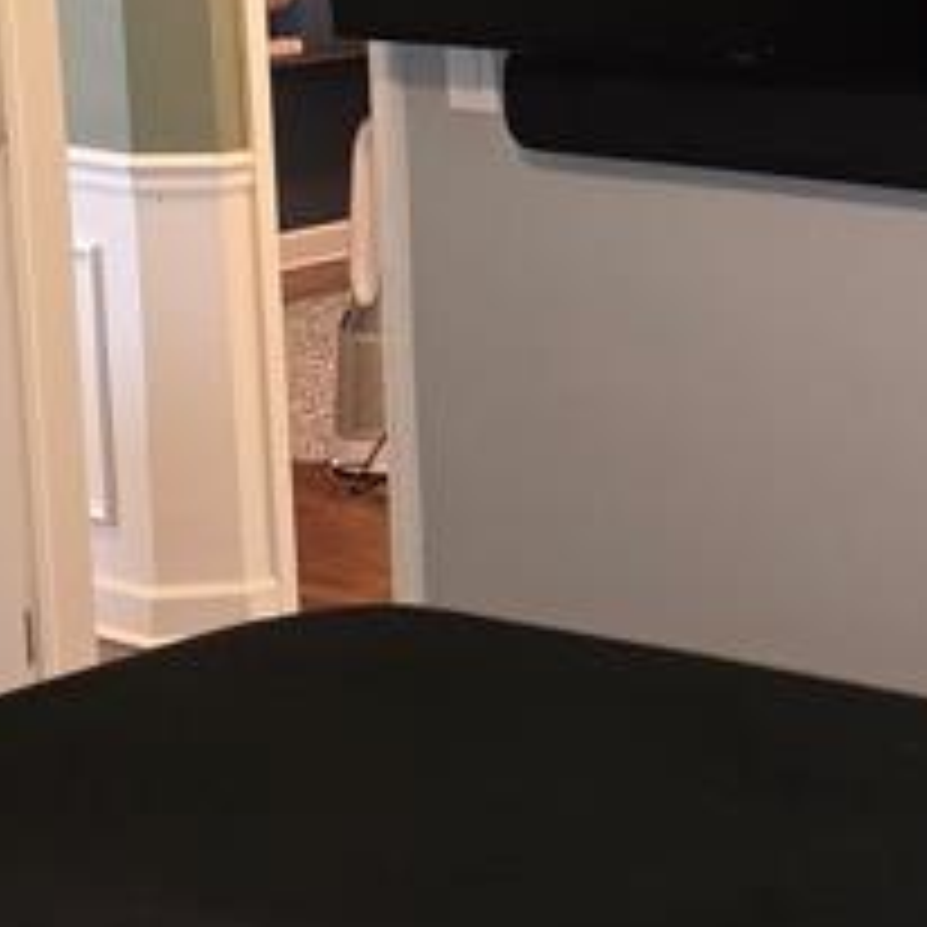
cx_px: 1062
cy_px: 238
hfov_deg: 16.6
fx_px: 3060
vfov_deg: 17.1
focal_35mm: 101
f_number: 1.7
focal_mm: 6.3
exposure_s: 1/20
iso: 125
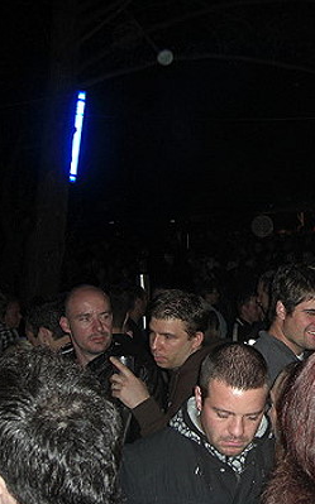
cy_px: 252
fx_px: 743
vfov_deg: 37.5
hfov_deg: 23.3
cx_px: 290
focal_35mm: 54
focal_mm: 7.9
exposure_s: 1/60
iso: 200
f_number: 2.8
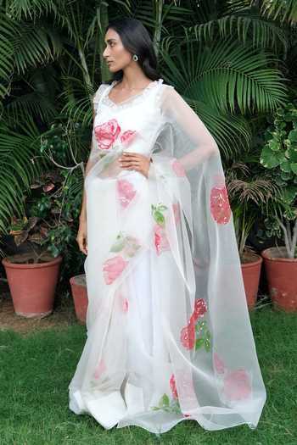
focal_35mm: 44
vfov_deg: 44.5
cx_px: 148
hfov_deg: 30.5
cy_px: 222
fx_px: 544
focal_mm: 29.2
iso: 320
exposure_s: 1/250
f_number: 4
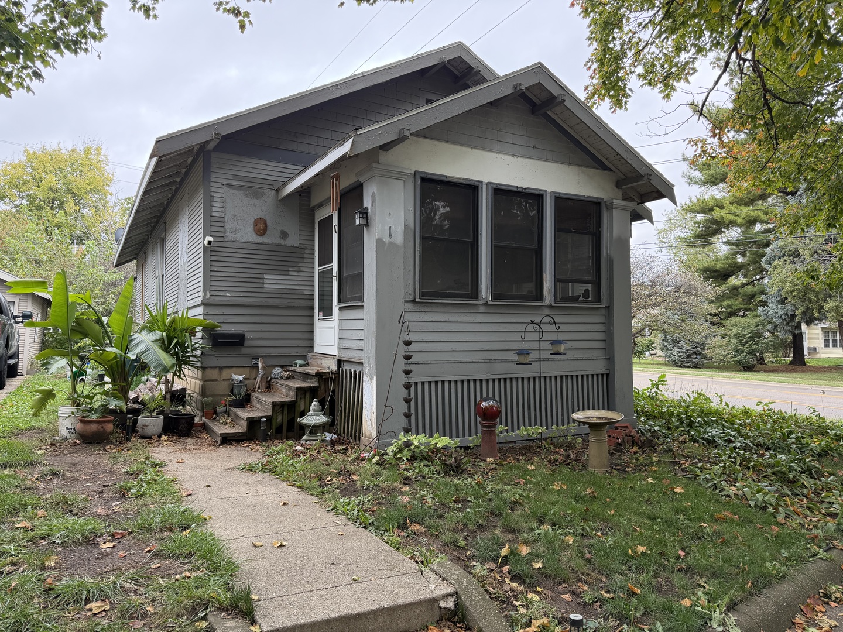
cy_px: 316
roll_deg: +0.2
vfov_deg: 56.8
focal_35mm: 24
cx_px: 422
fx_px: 584
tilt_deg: +1.9
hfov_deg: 71.6
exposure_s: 1/274
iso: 80
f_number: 1.78
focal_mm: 6.76
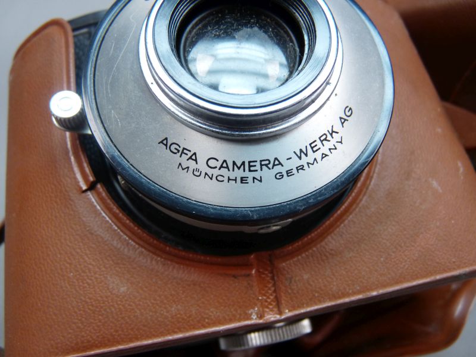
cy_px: 178
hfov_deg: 65.3
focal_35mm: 27
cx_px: 238
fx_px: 371
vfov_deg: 51.4
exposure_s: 1/30
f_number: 2.8
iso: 200
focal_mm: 4.8
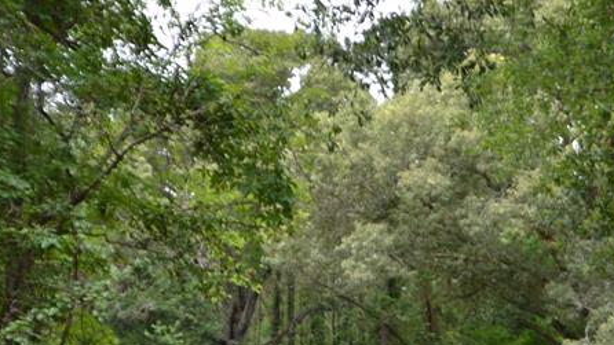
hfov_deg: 29.3
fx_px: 1172
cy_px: 246
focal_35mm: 72
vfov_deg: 16.7
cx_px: 343
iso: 110
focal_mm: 20
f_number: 4
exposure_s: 1/250
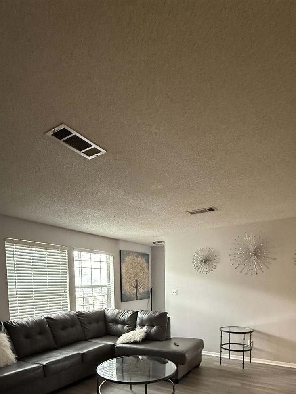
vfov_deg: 69.7
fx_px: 251
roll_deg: +2.0
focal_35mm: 22
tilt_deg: -4.0
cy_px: 309
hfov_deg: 61.1
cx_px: 150
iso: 800
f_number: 2.2
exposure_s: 1/60
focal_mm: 2.22
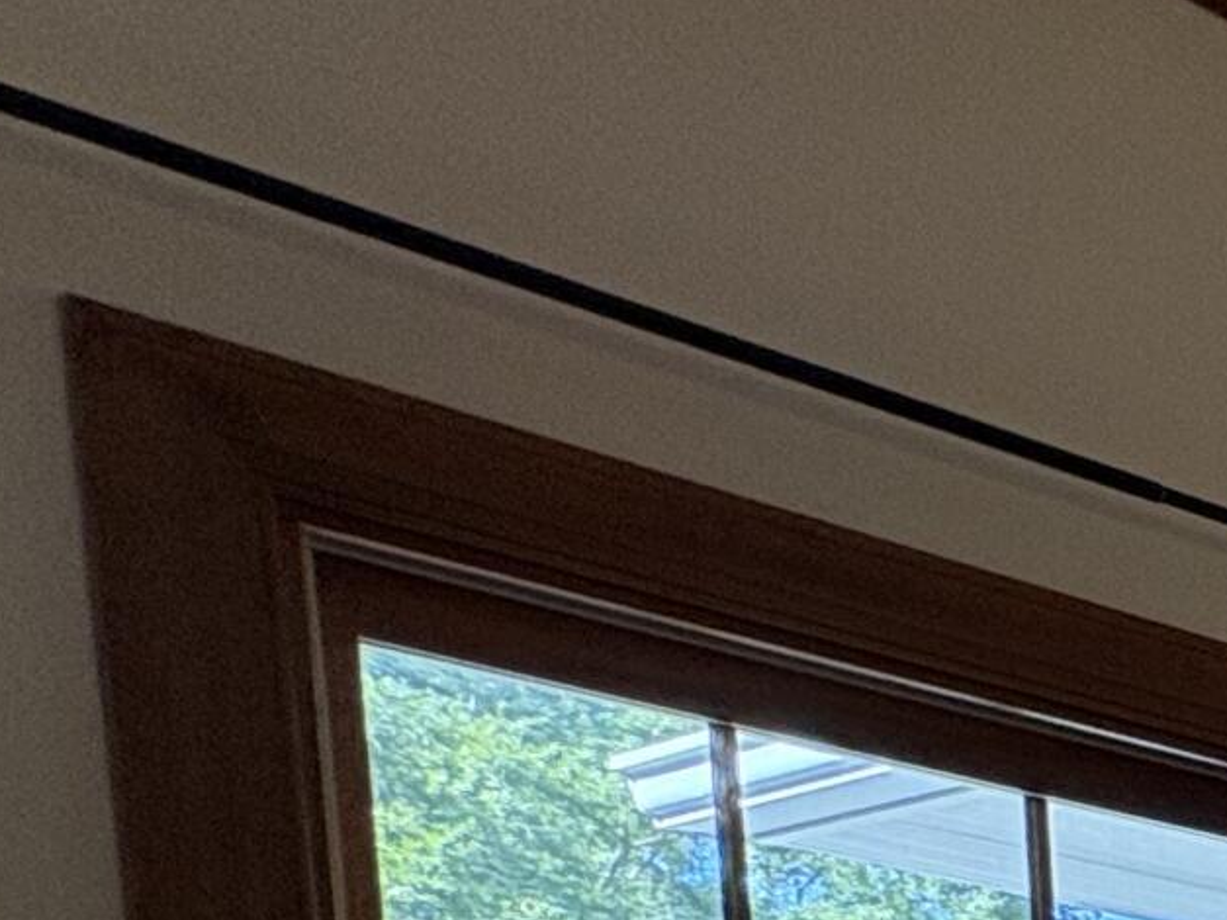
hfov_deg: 16.1
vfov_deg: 17.5
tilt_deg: -4.7
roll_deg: +0.2
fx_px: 2374
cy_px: 1685
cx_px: 2814
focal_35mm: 67
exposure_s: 1/120
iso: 200
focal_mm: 2.22
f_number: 2.2
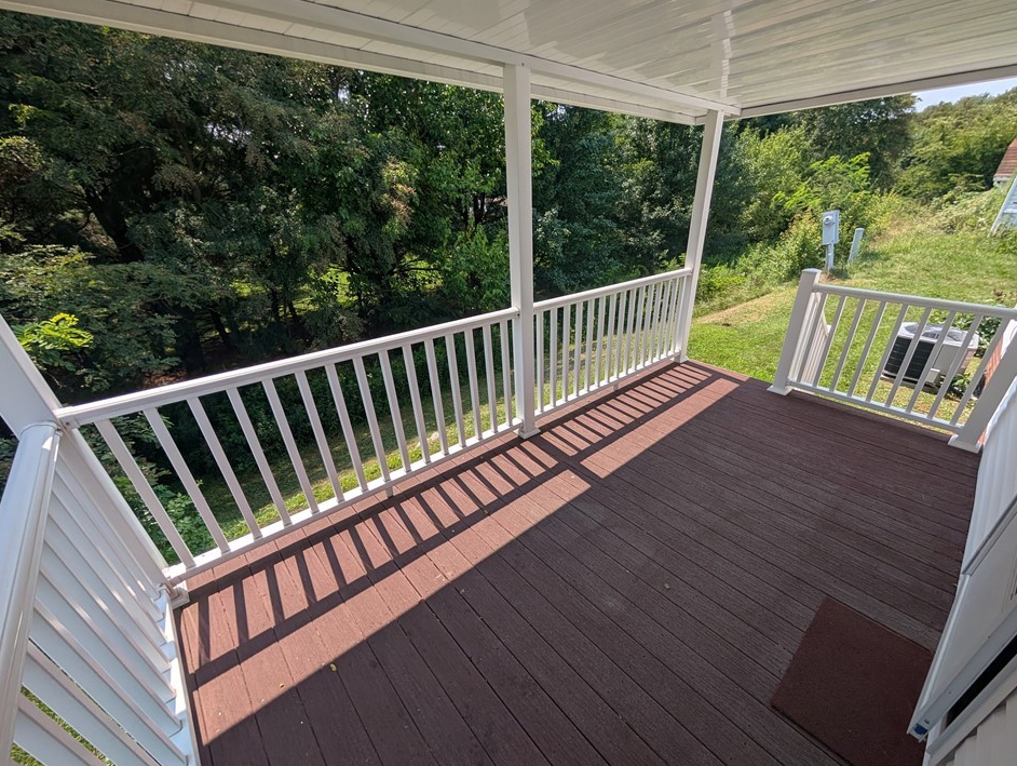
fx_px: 382
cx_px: 548
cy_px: 404
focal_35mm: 13
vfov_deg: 90.0
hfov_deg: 105.9
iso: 53
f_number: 1.7
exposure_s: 1/1828
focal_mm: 2.02
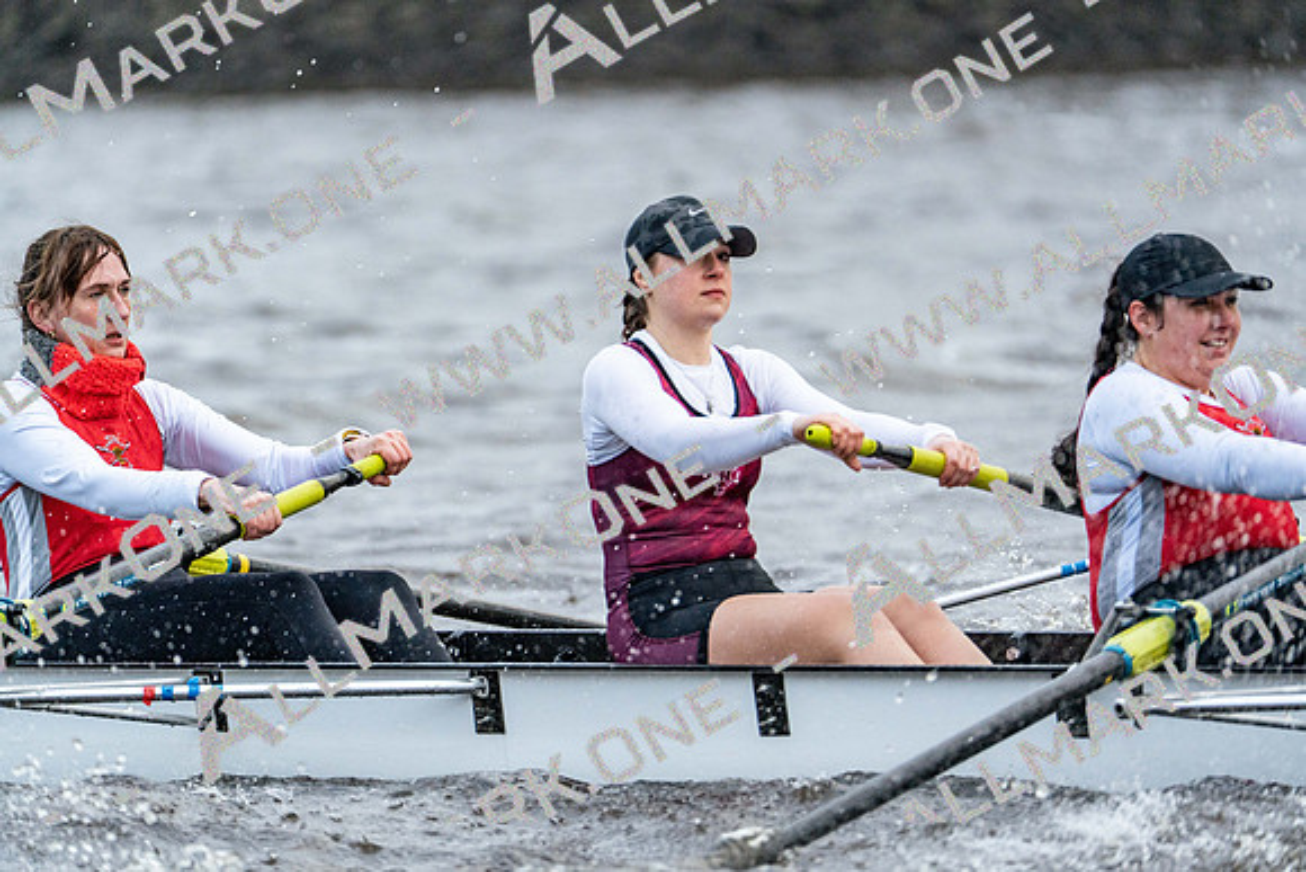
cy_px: 436
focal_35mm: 474
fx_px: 17199
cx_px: 653
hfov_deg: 4.3
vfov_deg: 2.9
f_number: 6.3
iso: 4000
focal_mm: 474
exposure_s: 1/1600
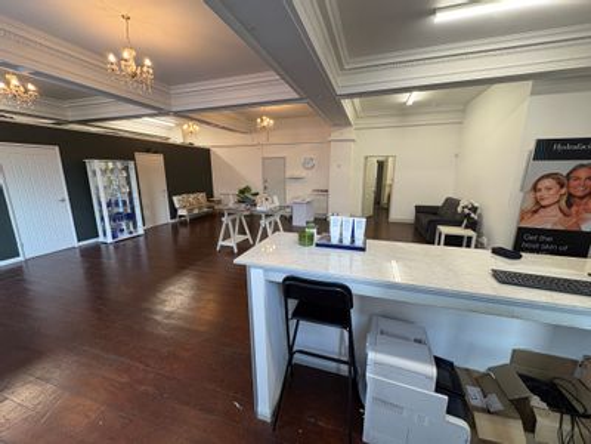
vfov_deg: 85.7
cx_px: 296
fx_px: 239
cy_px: 222
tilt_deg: -11.9
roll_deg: +0.3
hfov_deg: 102.1
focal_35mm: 14
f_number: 2.2
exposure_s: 1/100
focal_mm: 2.22
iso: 160
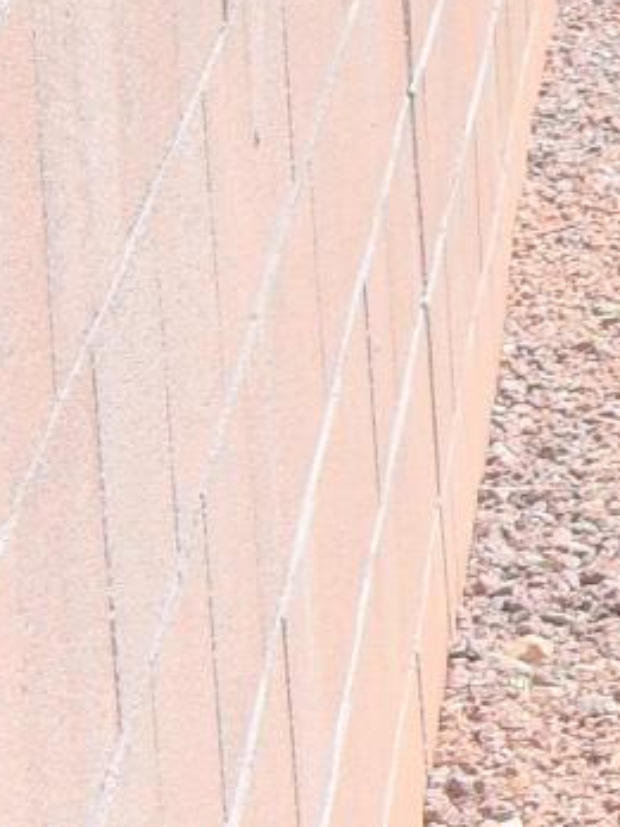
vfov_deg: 7.7
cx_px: 3155
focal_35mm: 249
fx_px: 5946
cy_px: -677
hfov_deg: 4.9
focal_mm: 20
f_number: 9
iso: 100
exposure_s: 1/250
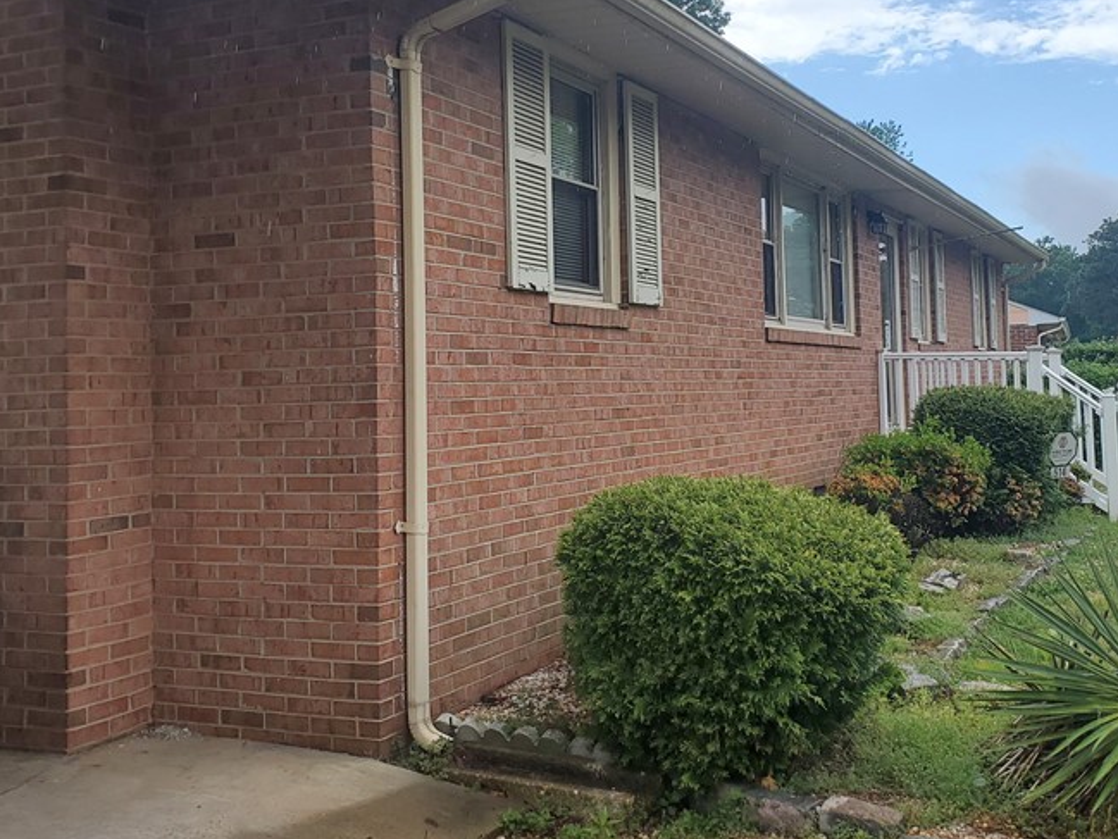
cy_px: 288
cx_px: 658
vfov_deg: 34.9
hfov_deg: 45.6
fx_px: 1324
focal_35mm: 41
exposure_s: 1/1102
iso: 50
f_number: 2.4
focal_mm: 4.3
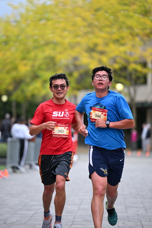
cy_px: 112
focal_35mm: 181
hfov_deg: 7.6
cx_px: 79
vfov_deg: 11.3
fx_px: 1144
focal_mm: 165
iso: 640
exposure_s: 1/2000
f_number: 2.8
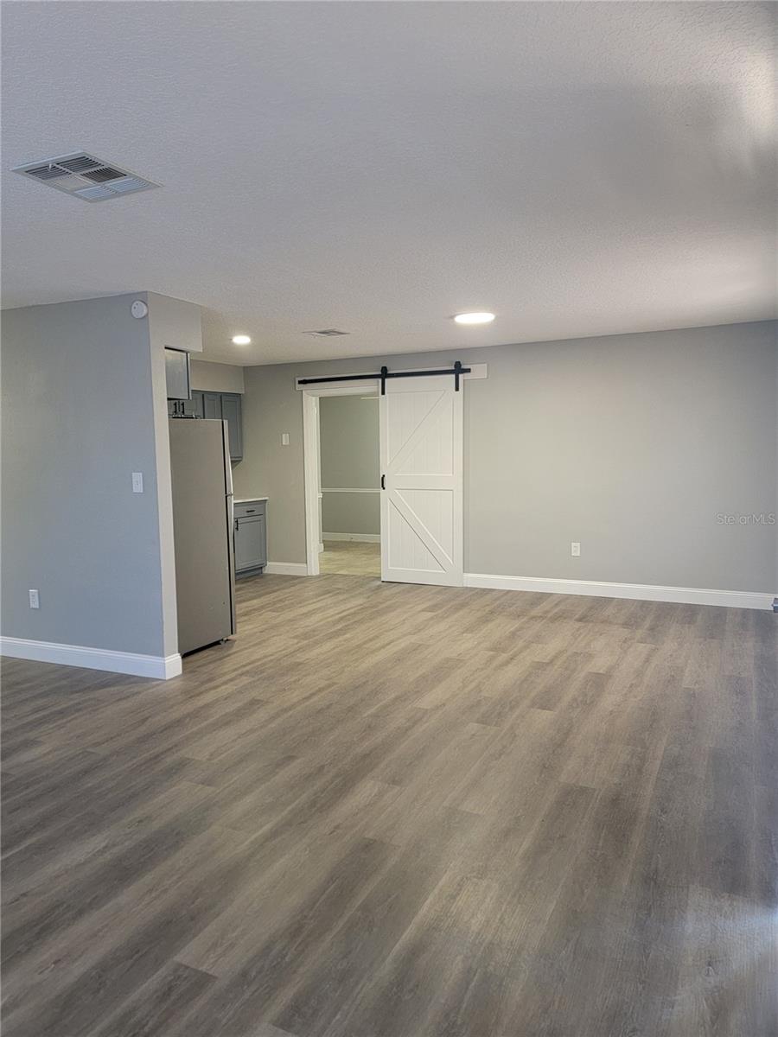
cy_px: 518
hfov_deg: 56.8
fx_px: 719
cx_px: 389
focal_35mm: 24
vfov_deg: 71.6
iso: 250
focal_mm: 6.7
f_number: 1.8
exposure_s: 1/60.2
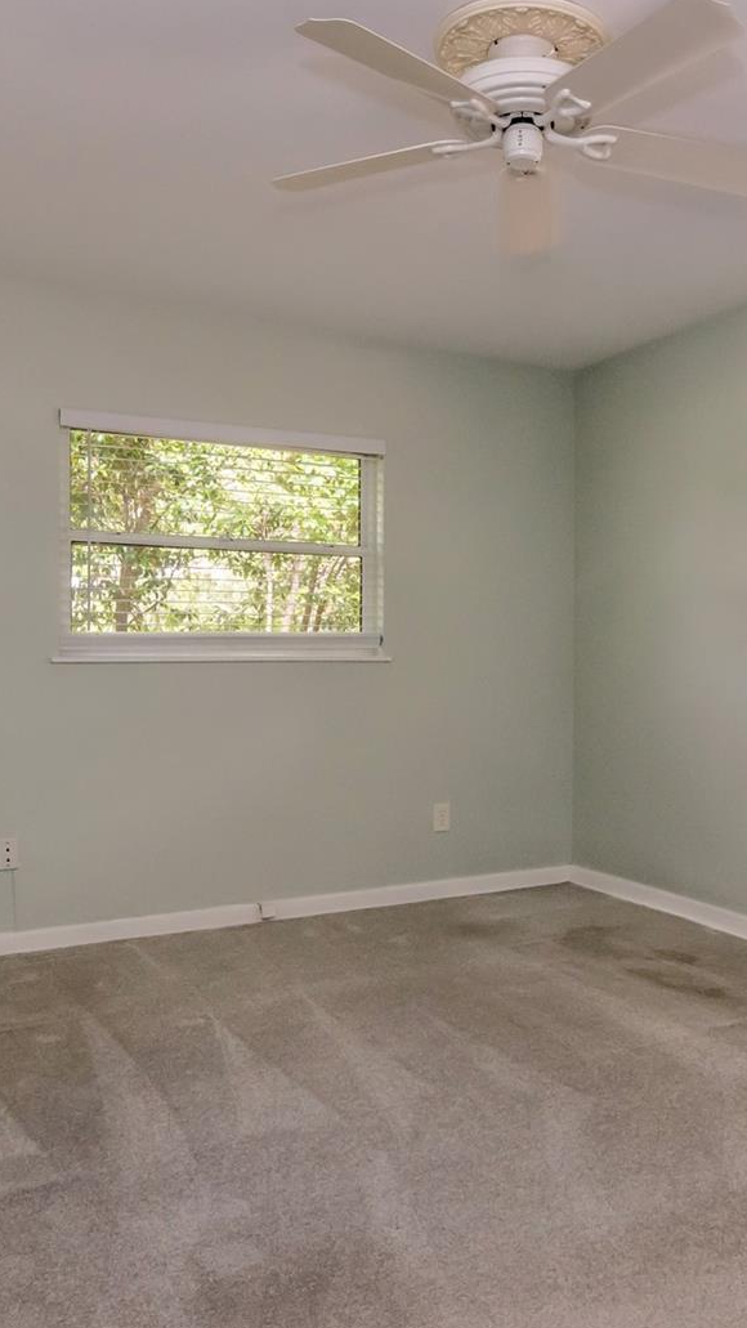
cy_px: 662
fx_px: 944
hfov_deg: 42.5
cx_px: 510
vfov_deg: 70.2
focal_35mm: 27
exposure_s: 1/60
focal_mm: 11
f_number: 8
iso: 1400
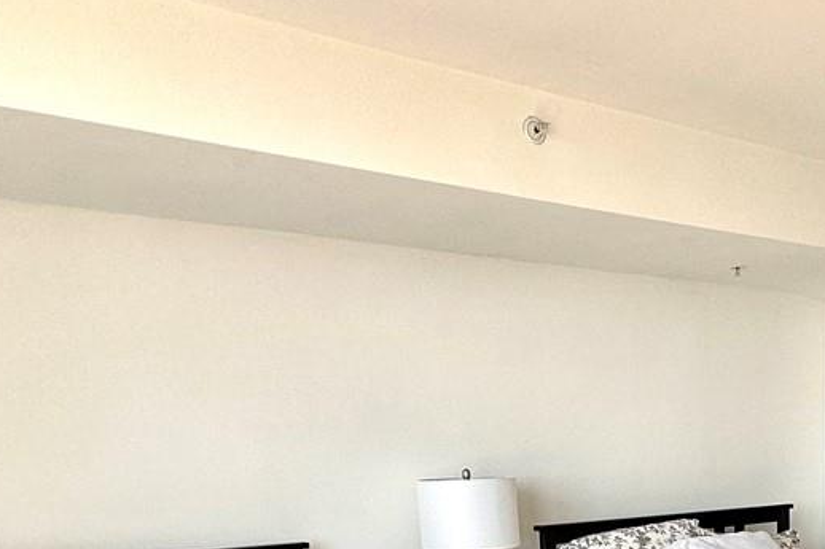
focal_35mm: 45
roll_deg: +1.1
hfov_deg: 40.8
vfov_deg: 26.4
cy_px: 667
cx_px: 717
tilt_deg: -12.3
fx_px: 1031
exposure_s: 1/99
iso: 64
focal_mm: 2.22
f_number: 2.2
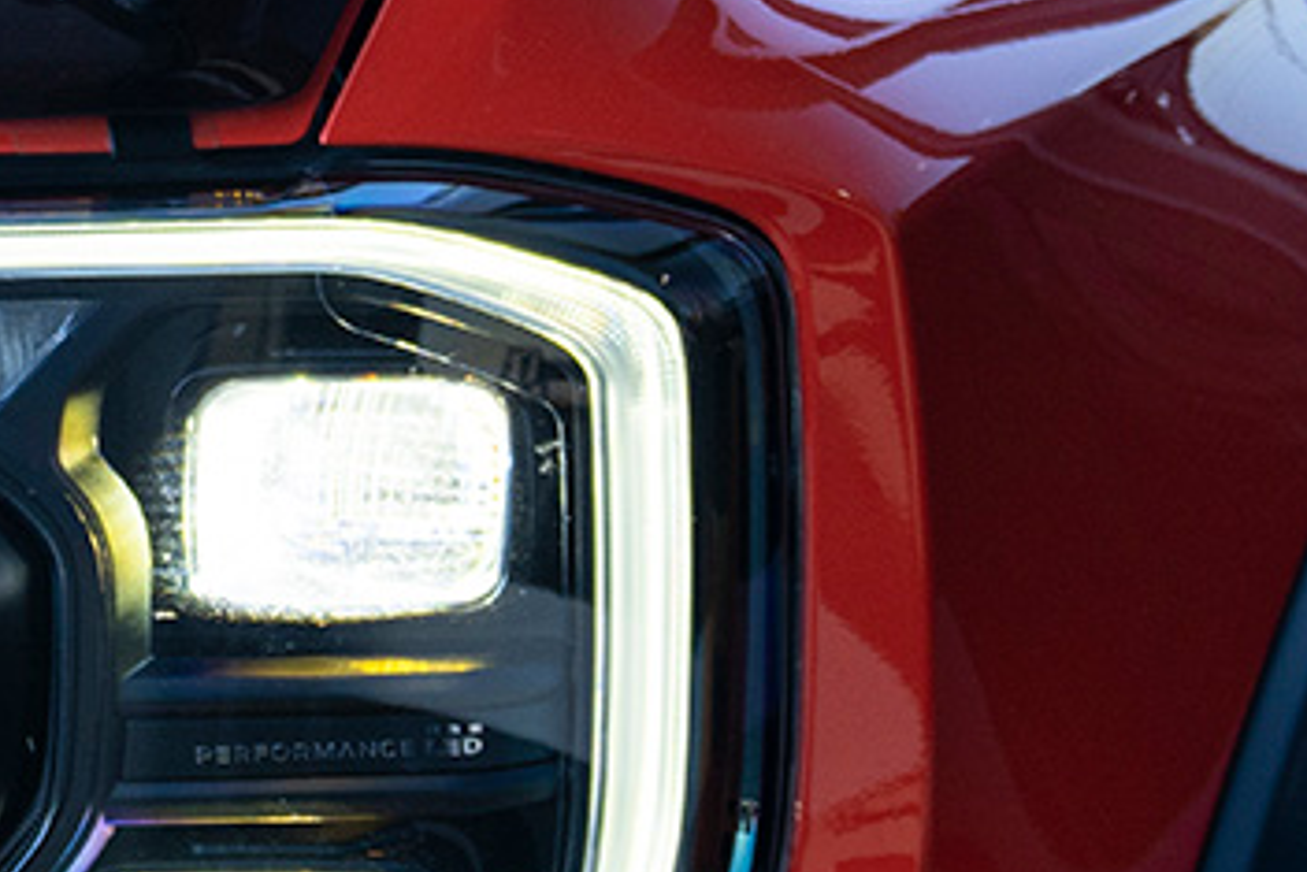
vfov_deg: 10.1
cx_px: -917
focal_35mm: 133
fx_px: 4830
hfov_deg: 14.0
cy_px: -208
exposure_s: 1/80
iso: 100
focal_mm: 26
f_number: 4.5
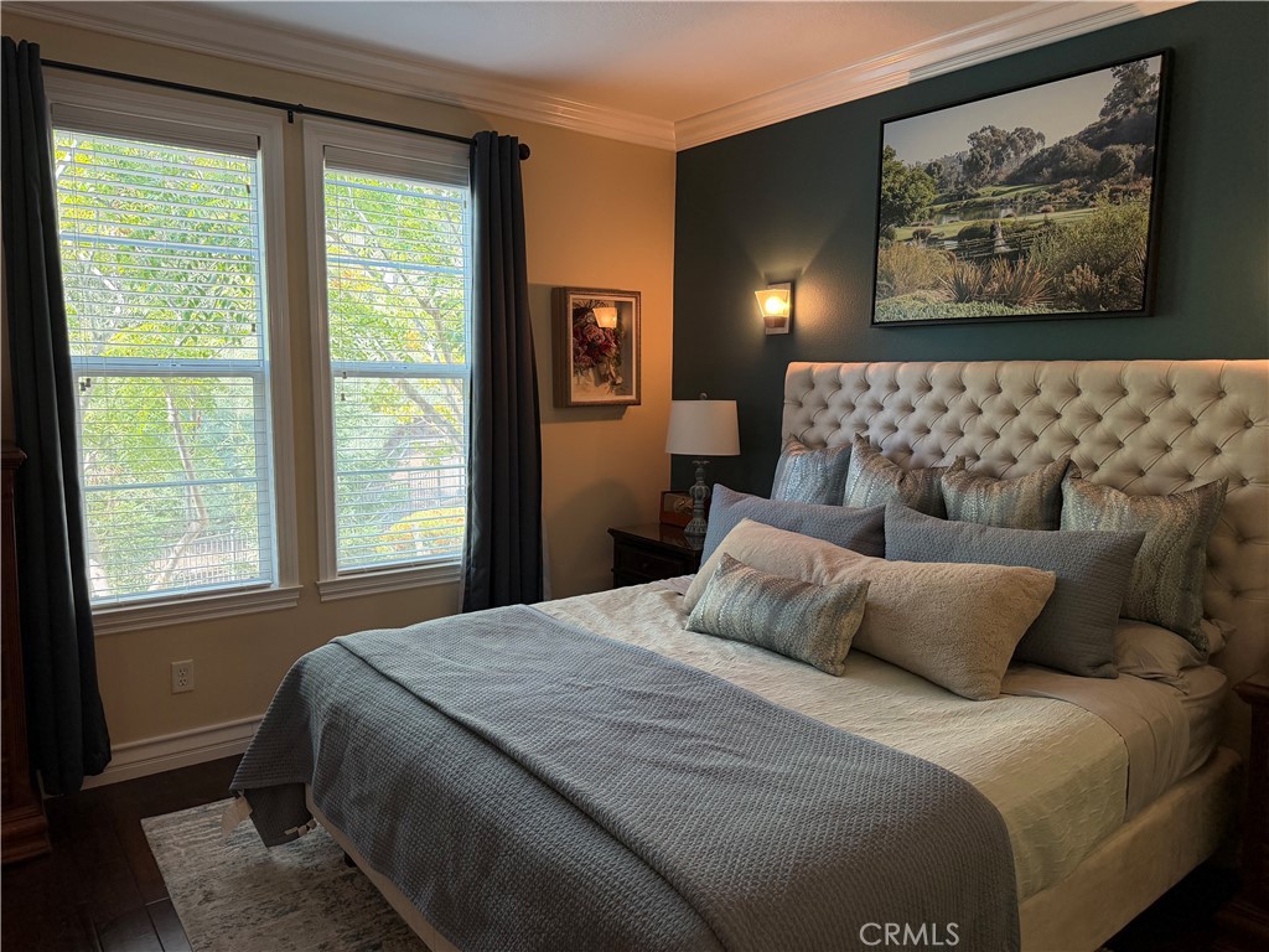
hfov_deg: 71.6
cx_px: 634
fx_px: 880
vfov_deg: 56.8
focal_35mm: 24
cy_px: 476
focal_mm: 6.76
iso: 250
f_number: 1.78
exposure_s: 1/120
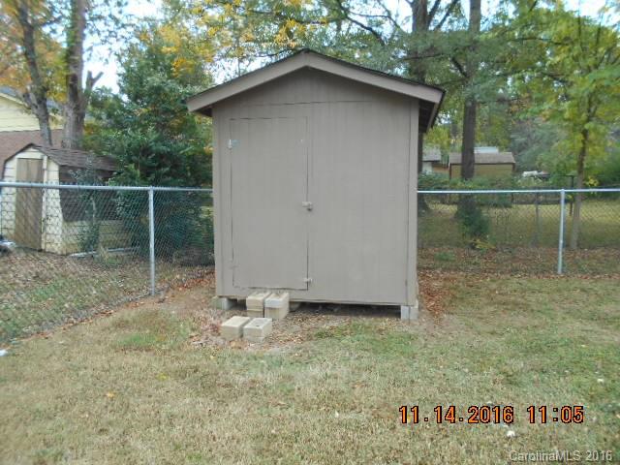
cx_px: 310
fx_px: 466
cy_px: 232
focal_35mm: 26
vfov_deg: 53.1
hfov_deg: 67.3
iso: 80
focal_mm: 4.6
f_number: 3.2
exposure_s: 1/125
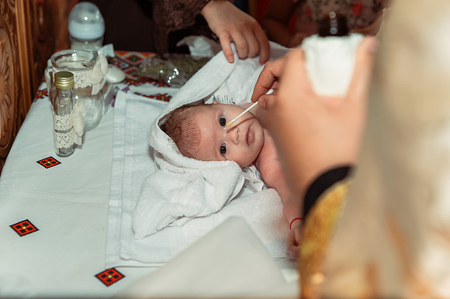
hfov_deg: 36.3
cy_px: 150
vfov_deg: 24.6
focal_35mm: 55
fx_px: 687
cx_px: 225
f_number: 3.5
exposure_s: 1/250
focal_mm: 55
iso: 2500
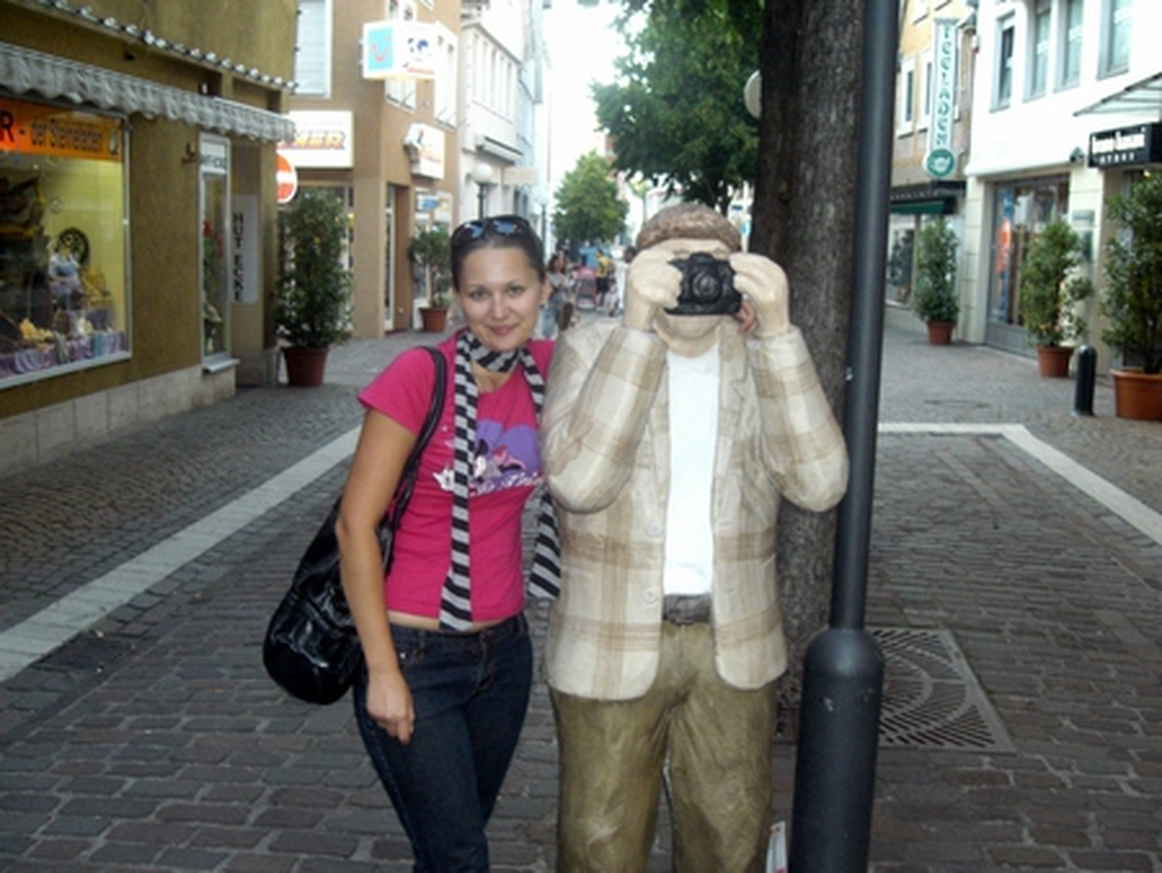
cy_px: 436
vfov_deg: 37.8
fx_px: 1276
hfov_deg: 49.0
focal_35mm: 38
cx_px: 581
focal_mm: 6.3
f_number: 3.1
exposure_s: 1/60
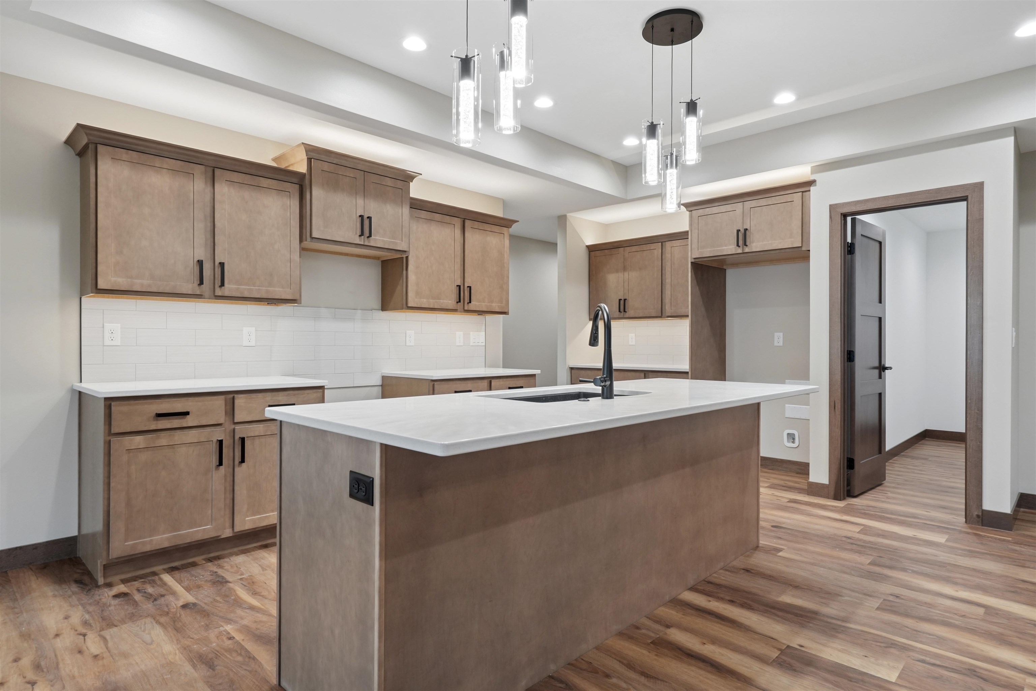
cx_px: 518
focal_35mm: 19
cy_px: 346
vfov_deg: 64.6
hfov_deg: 86.9
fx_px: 547
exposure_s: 1/20
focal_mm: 19
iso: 800
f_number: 10
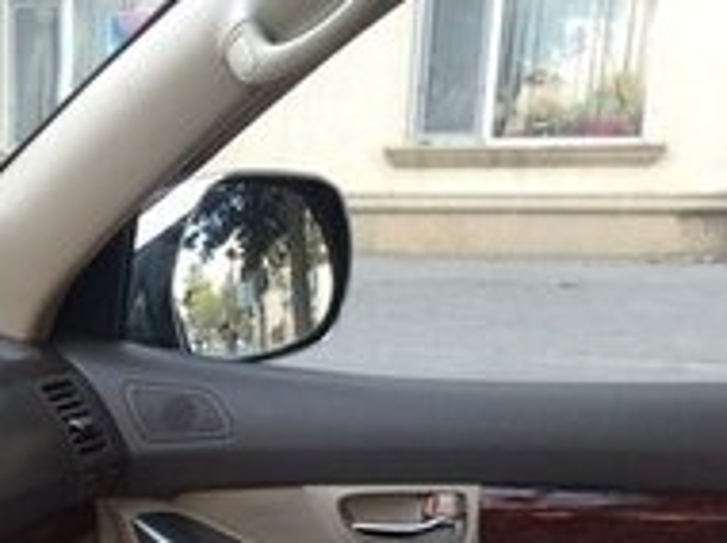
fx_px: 2119
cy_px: 786
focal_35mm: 101
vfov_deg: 13.8
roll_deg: +1.1
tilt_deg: -16.5
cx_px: -272
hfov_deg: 17.9
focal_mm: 4.15
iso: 32
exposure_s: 1/100
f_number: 2.2
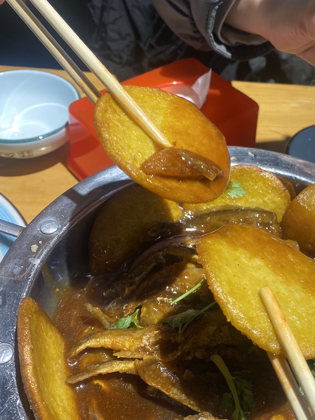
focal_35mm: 40
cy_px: 225
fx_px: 485
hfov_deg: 35.4
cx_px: 226
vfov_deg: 46.8
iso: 80
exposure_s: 1/100
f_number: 1.8
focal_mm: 4.25
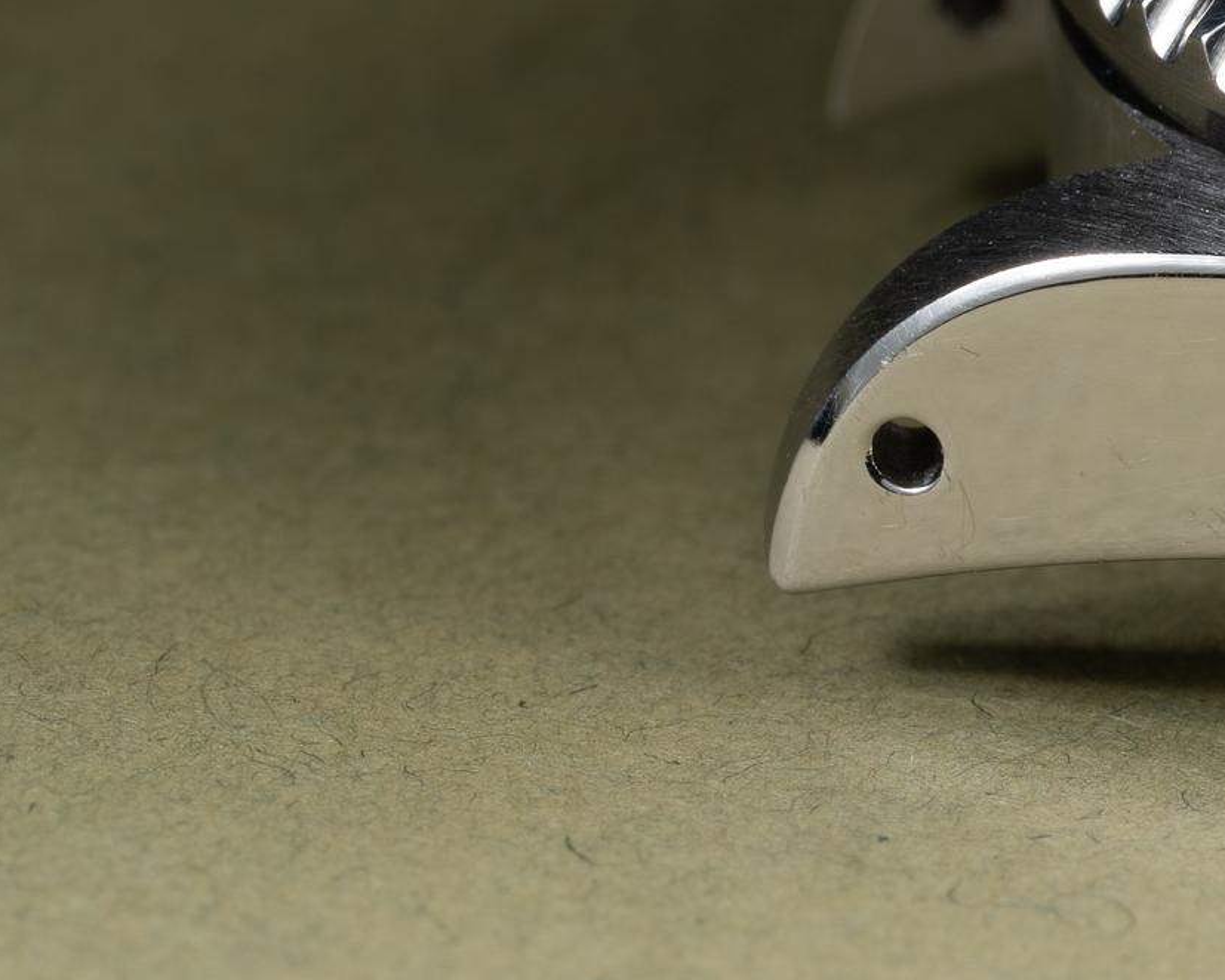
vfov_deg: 4.5
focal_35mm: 343
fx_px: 12438
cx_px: 2126
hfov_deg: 5.6
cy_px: -121
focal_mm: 105
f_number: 22
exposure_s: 1/160
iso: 64
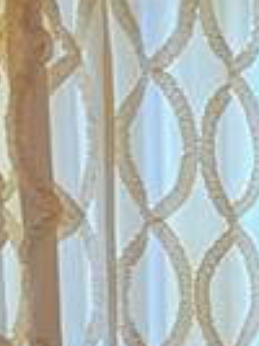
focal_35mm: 132
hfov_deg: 10.1
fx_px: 1321
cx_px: 575
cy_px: 405
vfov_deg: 14.5
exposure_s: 1/120
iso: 320
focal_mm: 6.3
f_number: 1.7
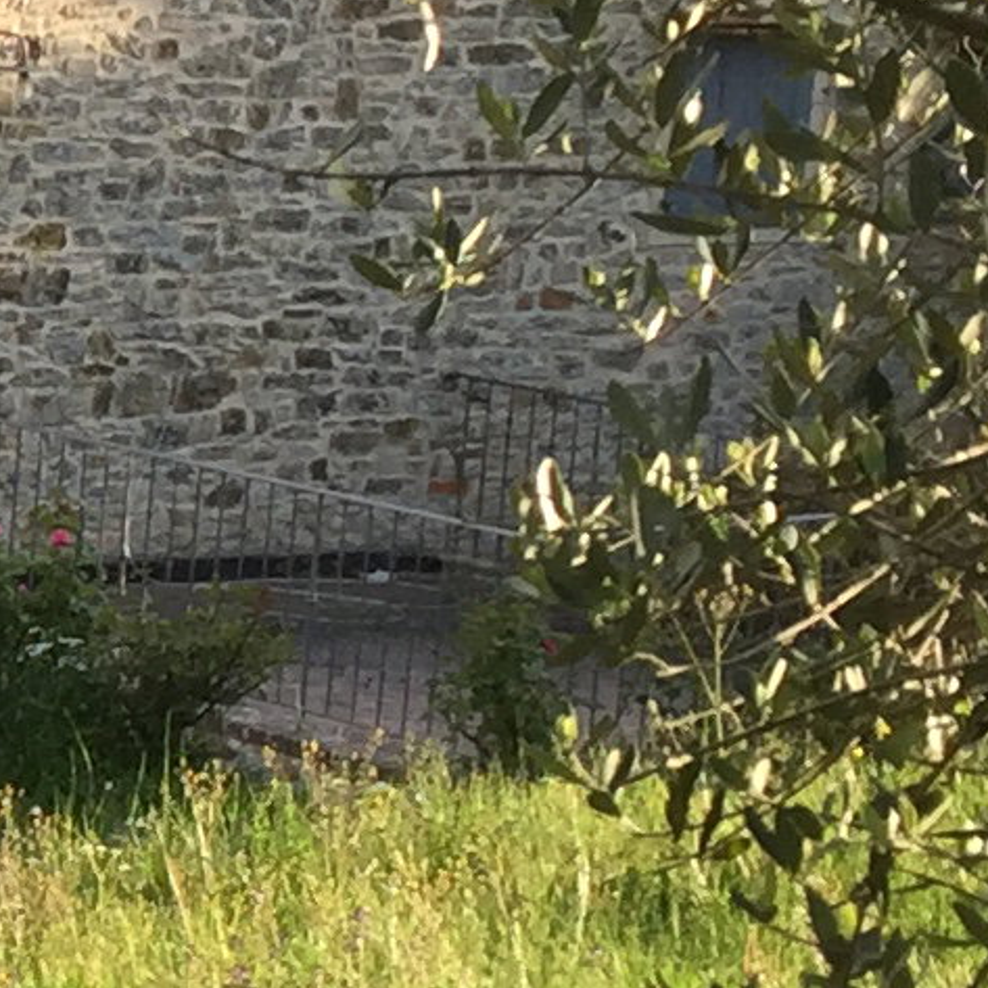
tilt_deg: -10.3
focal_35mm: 177
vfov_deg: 9.9
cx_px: -1443
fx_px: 5716
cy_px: 455
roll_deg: -2.5
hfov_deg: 8.9
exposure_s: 1/465
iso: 32
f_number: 2.2
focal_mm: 4.15
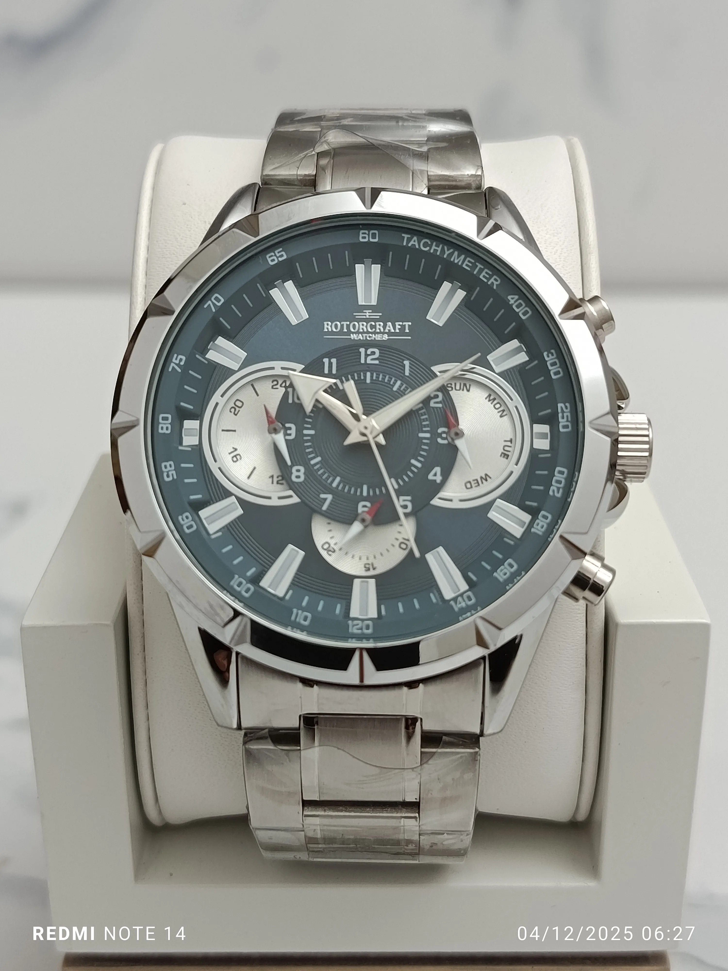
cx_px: 364
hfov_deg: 30.3
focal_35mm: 48
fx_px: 1346
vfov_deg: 39.7
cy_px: 486
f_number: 1.7
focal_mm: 5.24
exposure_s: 1/100
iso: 345
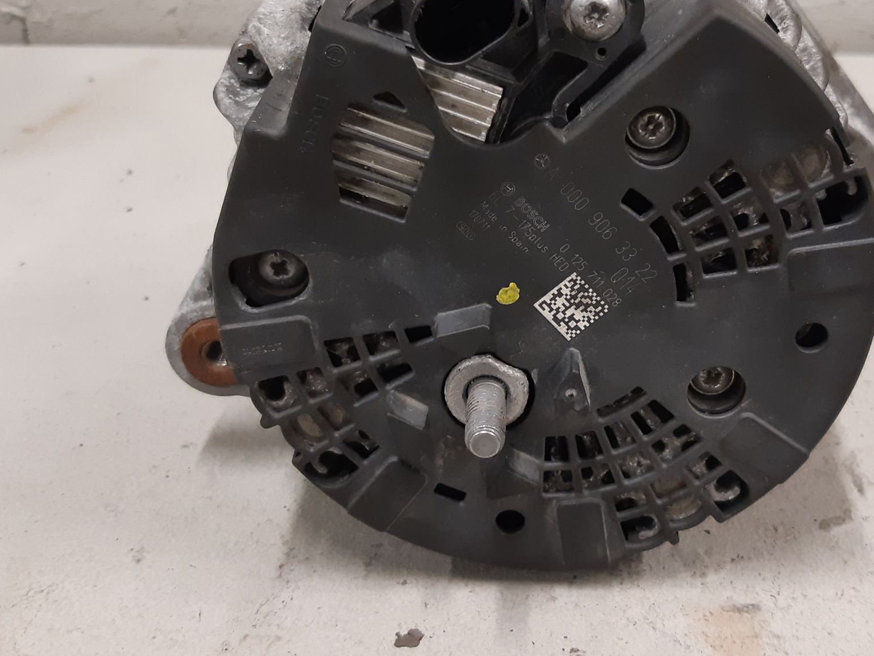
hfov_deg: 52.3
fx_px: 884
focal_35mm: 35
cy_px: 253
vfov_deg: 40.5
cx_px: 518
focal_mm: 3.93
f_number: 1.7
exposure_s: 1/50
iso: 200
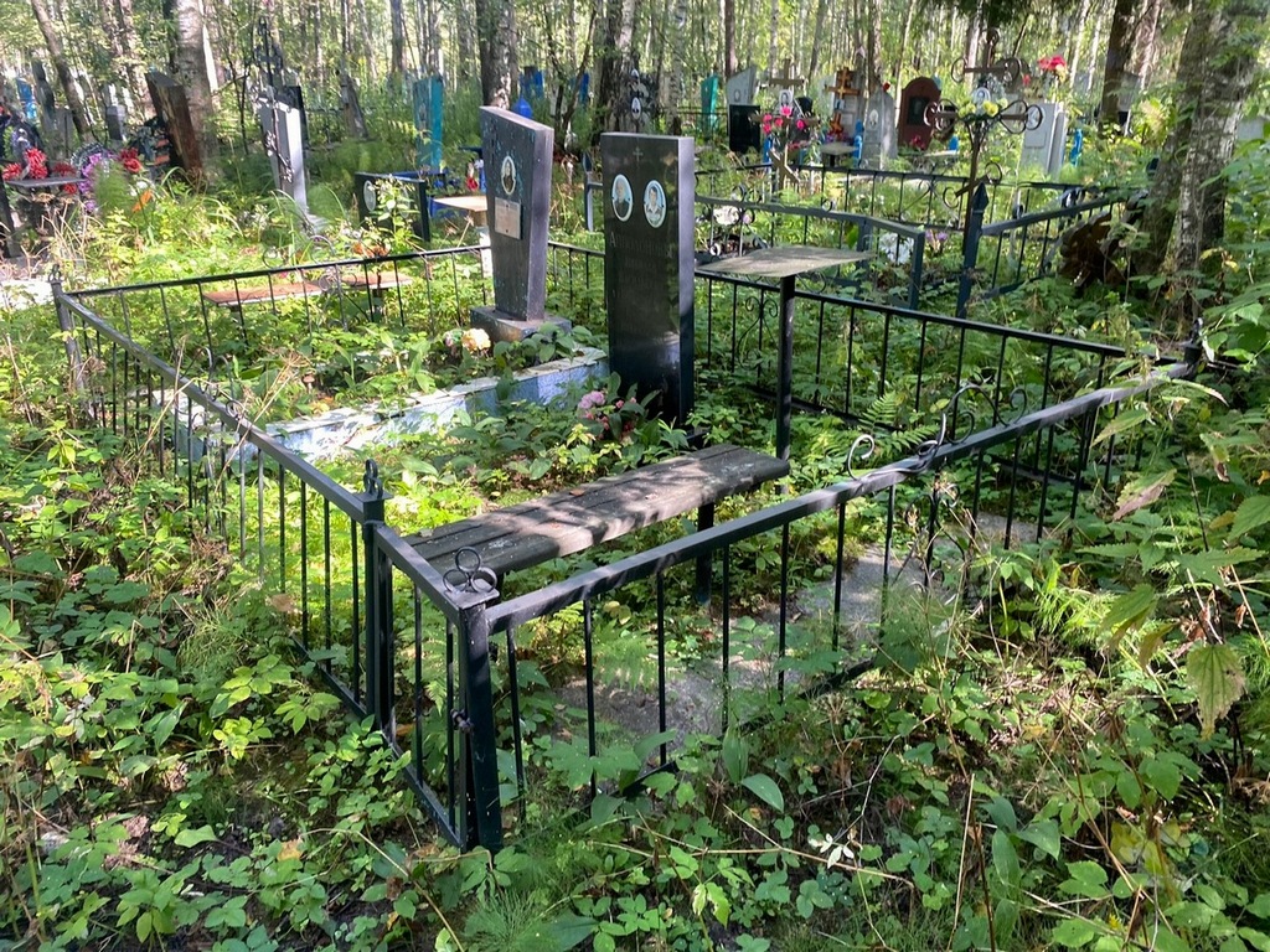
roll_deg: -3.0
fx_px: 954
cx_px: 635
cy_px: 476
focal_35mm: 26
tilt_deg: -15.5
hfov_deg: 67.3
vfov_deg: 53.1
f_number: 1.8
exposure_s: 1/121
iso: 125
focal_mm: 4.25
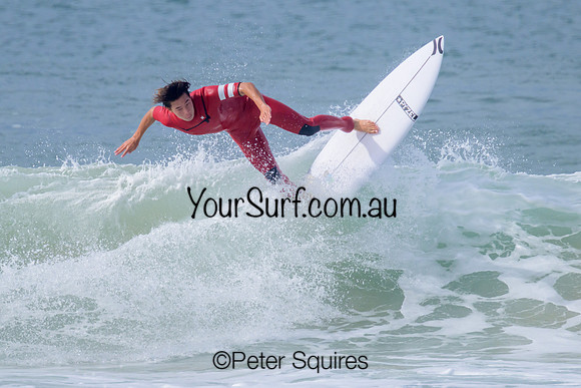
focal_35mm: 1098
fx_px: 17720
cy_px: 184
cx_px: 251
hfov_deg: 1.9
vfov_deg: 1.3
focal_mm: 800
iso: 900
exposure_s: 1/2000
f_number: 11
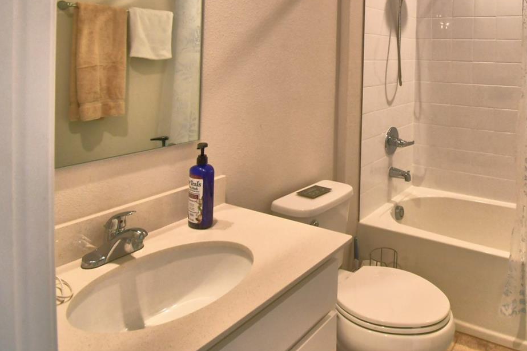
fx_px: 381
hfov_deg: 64.2
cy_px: 59
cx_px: 411
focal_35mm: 26
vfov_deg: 46.3
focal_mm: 10
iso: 400
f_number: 4.5
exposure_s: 1/80
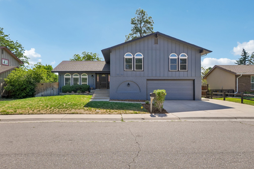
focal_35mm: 24
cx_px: 127
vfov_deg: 53.1
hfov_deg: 73.7
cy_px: 84
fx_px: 169
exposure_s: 1/800
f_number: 8
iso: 400
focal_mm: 16
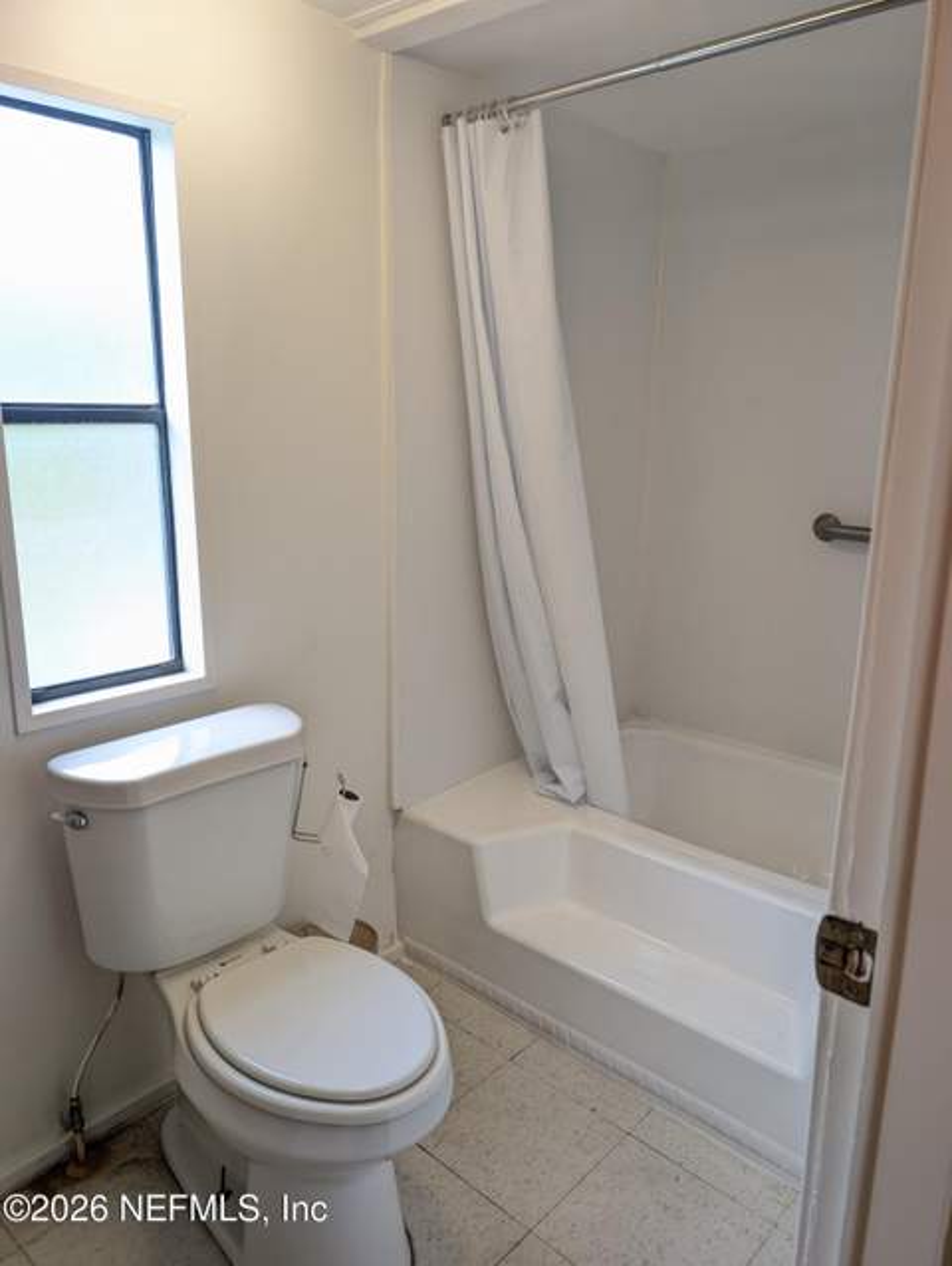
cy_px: 633
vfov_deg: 71.5
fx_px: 878
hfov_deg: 56.9
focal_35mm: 24
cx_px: 476
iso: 98
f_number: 1.68
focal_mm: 6.9
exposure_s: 1/120
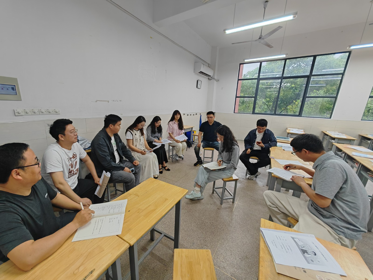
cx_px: 186
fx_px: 140
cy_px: 140
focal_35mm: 13
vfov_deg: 89.9
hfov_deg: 106.2
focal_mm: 1.82
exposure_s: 1/50
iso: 400
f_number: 2
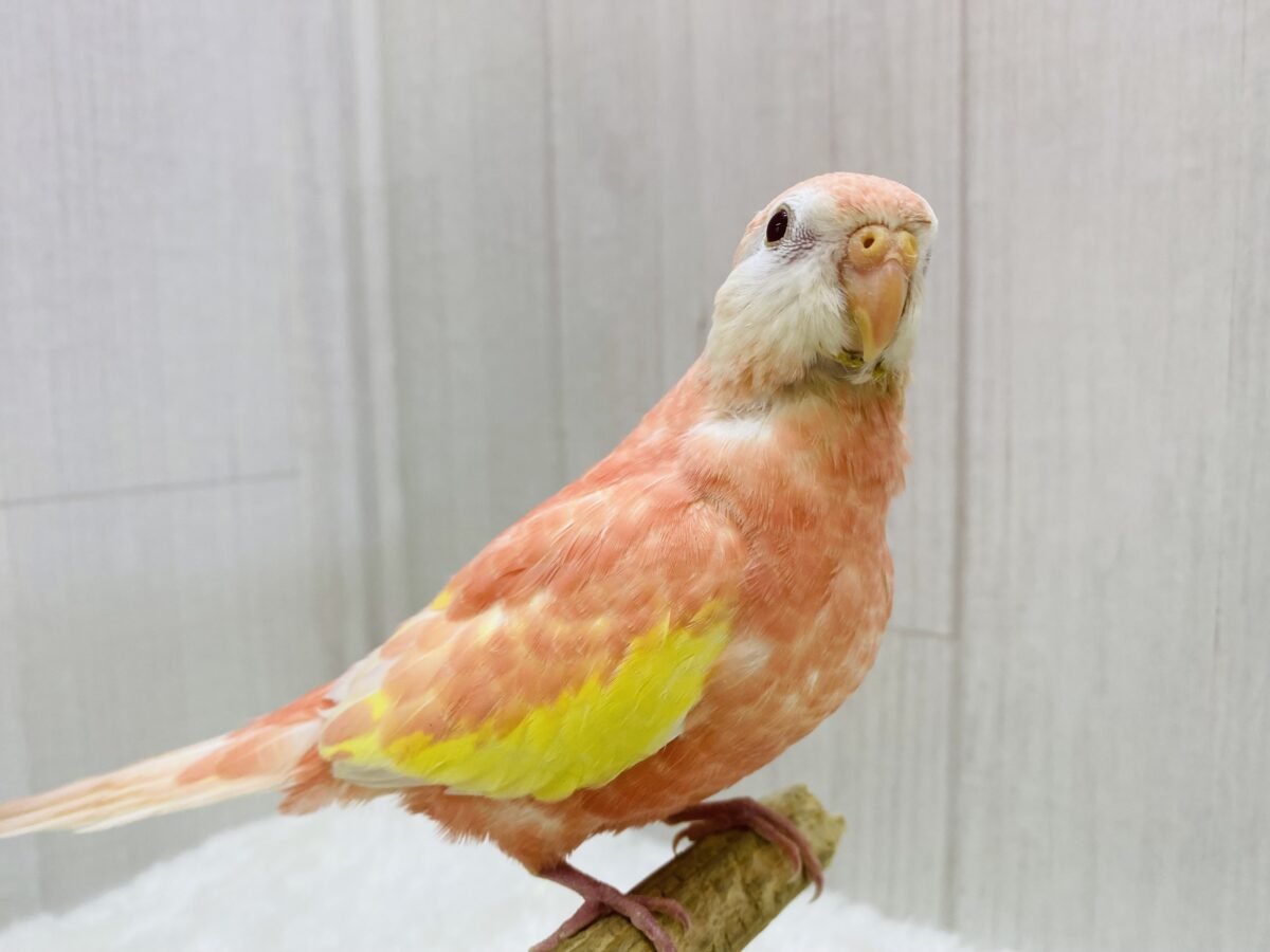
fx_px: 917
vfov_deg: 54.9
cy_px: 476
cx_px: 635
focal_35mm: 25
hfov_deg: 69.4
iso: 64
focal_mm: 4.25
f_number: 1.8
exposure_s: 1/100
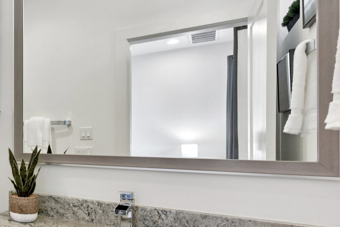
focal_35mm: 32
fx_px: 302
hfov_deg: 44.4
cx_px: -36
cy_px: 141
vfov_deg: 40.8
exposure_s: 1/15
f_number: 8
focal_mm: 14
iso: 500
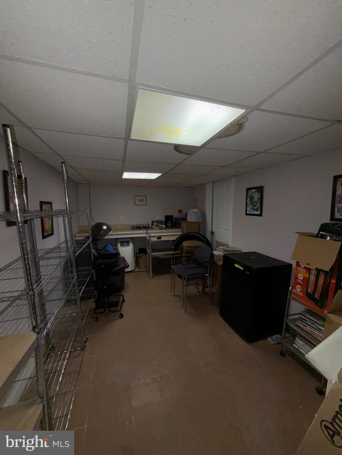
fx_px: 184
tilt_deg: -6.3
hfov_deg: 85.7
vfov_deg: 102.1
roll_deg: -0.4
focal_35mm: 14
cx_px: 171
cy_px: 228
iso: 80
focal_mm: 2.22
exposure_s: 1/60
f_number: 2.2
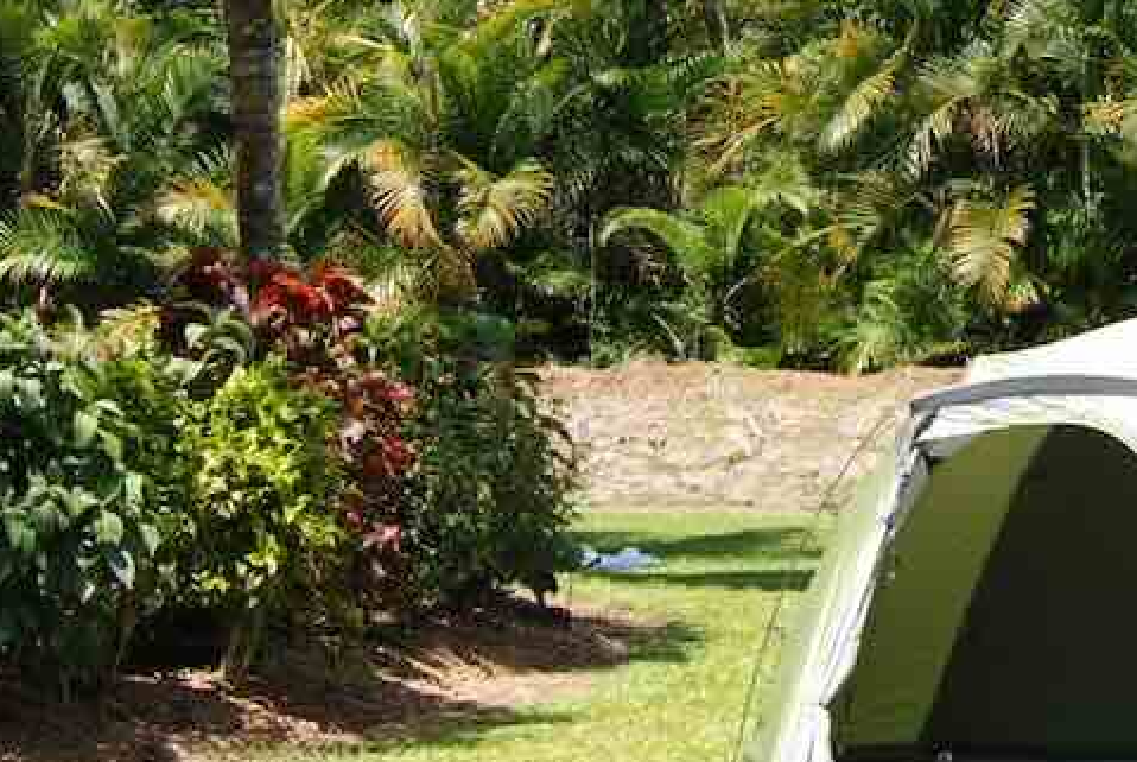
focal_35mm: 124
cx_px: 1246
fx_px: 3922
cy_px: -222
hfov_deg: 16.0
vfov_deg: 10.8
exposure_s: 1/200
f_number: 7.1
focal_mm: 22
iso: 100
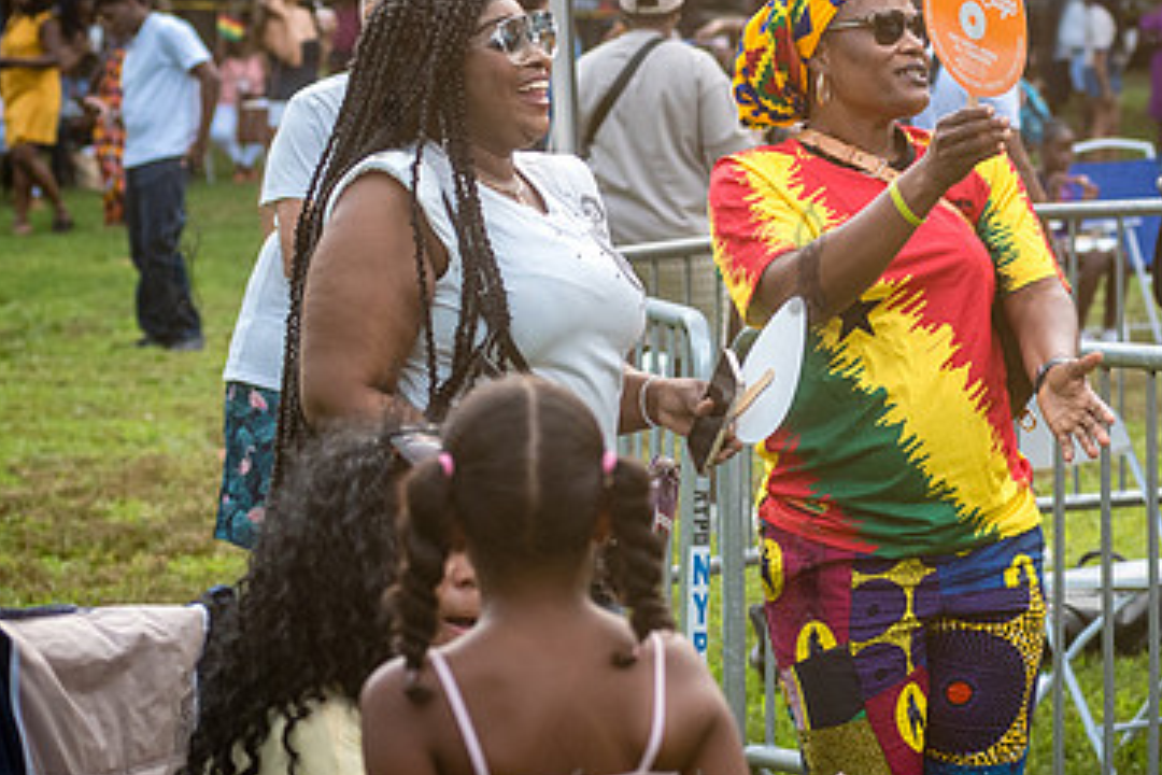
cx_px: 815
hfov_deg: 12.7
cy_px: 276
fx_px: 5229
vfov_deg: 8.5
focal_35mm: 162
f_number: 4
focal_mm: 80
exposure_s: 1/1250
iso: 1000
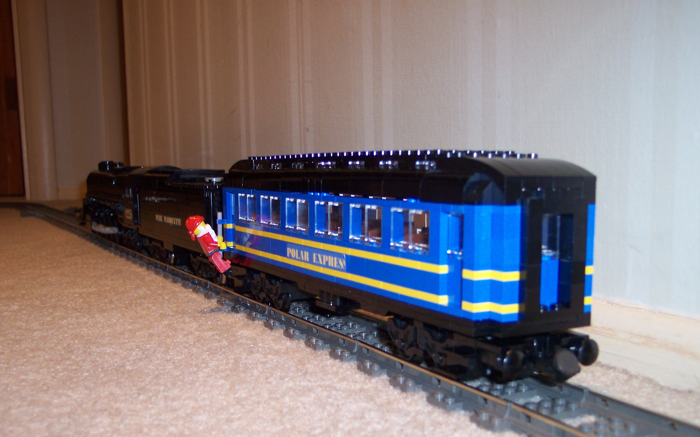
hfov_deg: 48.2
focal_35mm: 41
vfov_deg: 31.1
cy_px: 266
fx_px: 782
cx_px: 350
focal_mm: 8
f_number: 2.8
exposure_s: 1/30
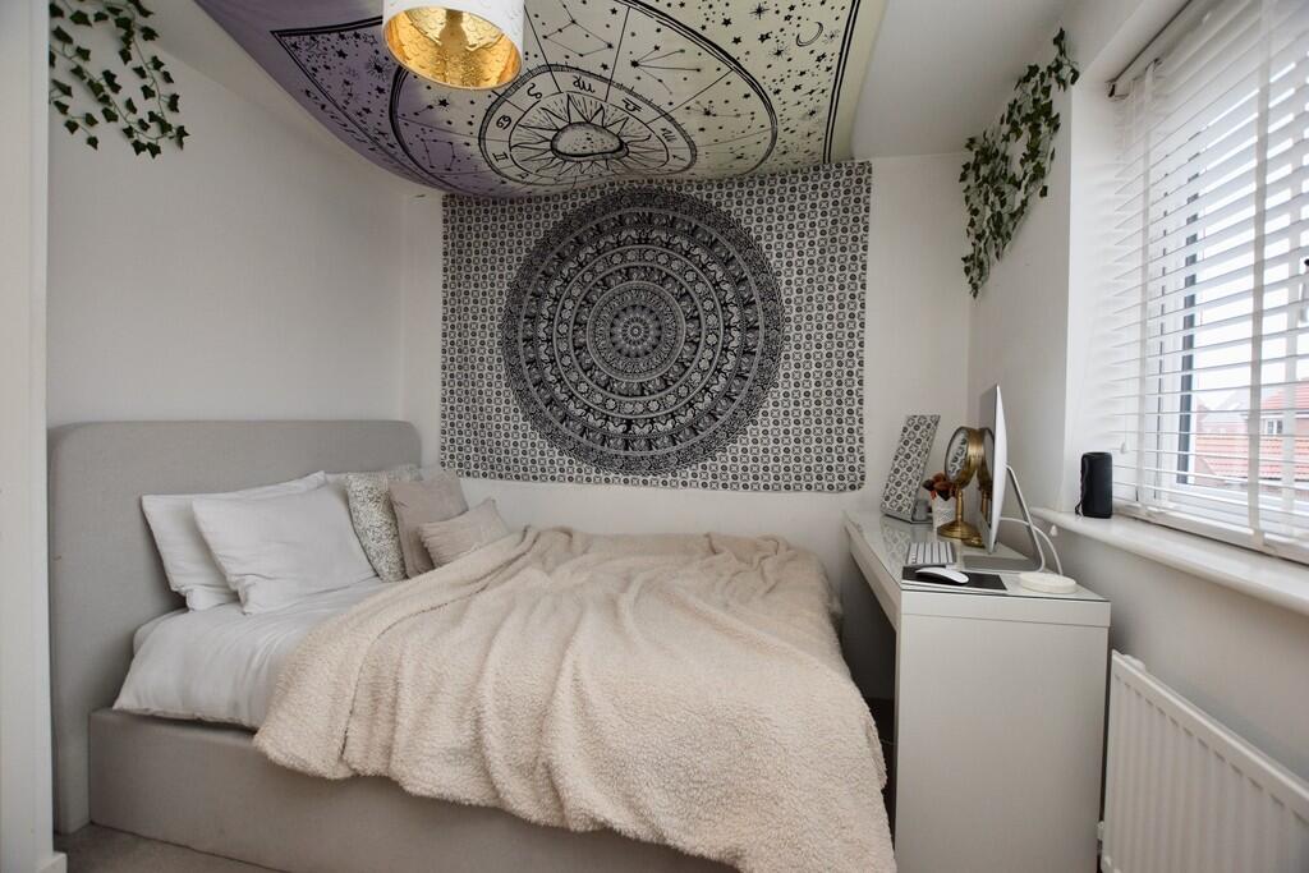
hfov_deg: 100.4
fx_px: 545
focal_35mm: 15
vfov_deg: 77.3
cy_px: 436
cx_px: 654
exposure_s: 1/60
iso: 800
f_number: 4
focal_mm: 10
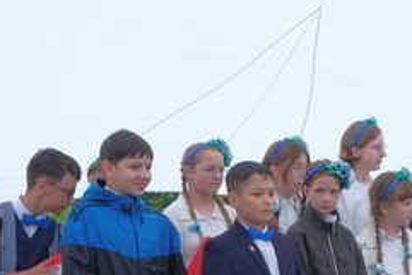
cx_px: 361
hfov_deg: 23.4
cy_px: 288
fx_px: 973
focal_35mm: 85
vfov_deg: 15.7
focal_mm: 21.4
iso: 200
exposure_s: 1/125
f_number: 5.6
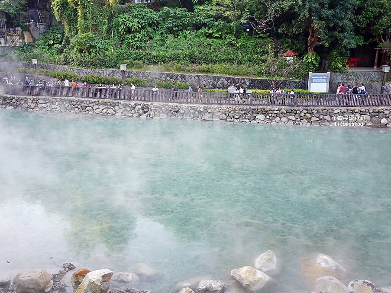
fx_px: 350
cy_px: 145
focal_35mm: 31
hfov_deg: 58.3
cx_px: 181
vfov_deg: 45.5
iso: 200
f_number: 2.5
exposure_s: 1/125
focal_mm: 14
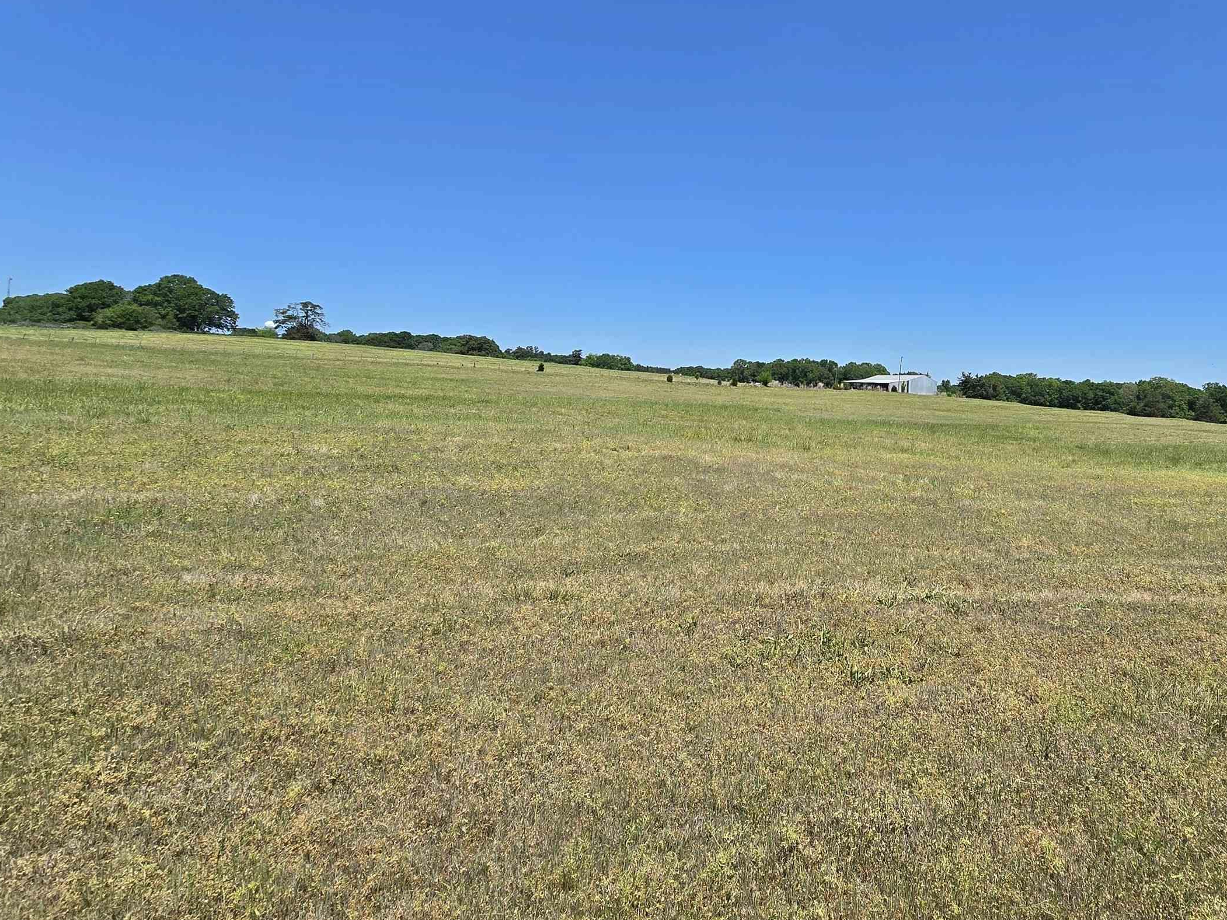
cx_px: 862
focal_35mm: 19
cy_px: 396
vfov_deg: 68.3
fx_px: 673
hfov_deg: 80.5
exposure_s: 1/2404
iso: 50
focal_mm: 2.2
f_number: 2.2
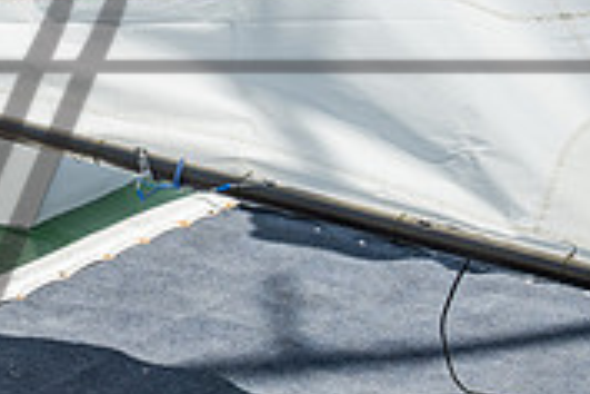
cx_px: -350
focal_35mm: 151
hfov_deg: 12.7
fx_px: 2475
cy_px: 145
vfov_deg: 9.1
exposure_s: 1/160
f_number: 10
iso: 250
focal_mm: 46
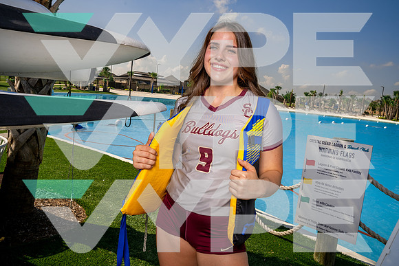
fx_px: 310
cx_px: 200
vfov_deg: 46.4
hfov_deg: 65.5
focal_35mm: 28
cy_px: 133
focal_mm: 28
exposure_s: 1/250
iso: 100
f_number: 11
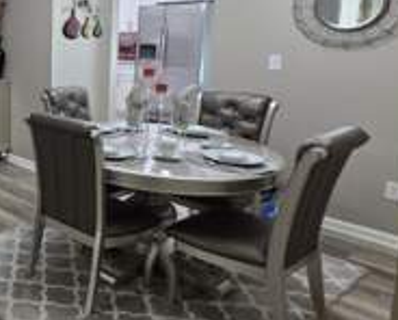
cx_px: -91
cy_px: 94
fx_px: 390
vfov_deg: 43.7
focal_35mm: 33
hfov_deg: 38.3
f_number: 2.2
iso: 500
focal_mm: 2.2
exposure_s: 1/60
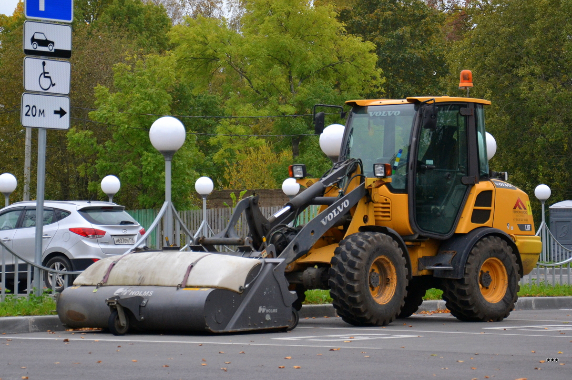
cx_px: 286
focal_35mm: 120
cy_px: 190
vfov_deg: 11.4
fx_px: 1905
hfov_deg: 17.1
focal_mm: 80
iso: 720
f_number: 5.3
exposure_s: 1/500
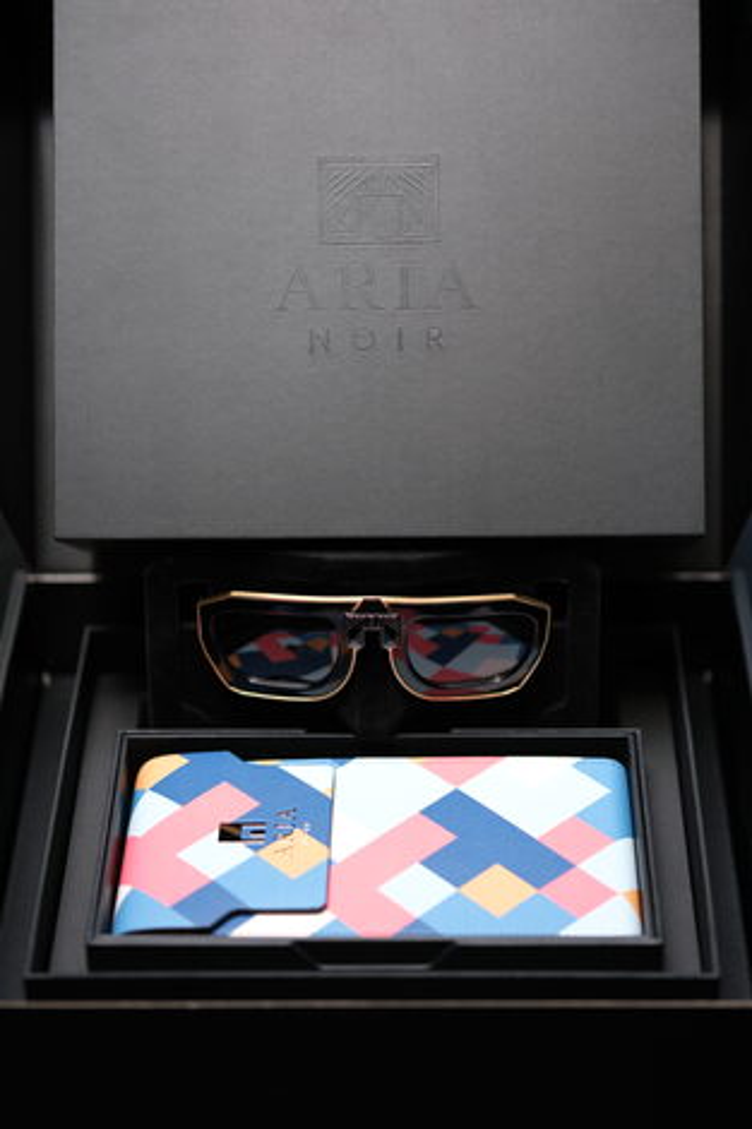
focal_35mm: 84
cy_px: 564
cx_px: 376
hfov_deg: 16.2
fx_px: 2634
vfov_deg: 24.2
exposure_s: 1/640
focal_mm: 56
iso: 125
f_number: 1.2
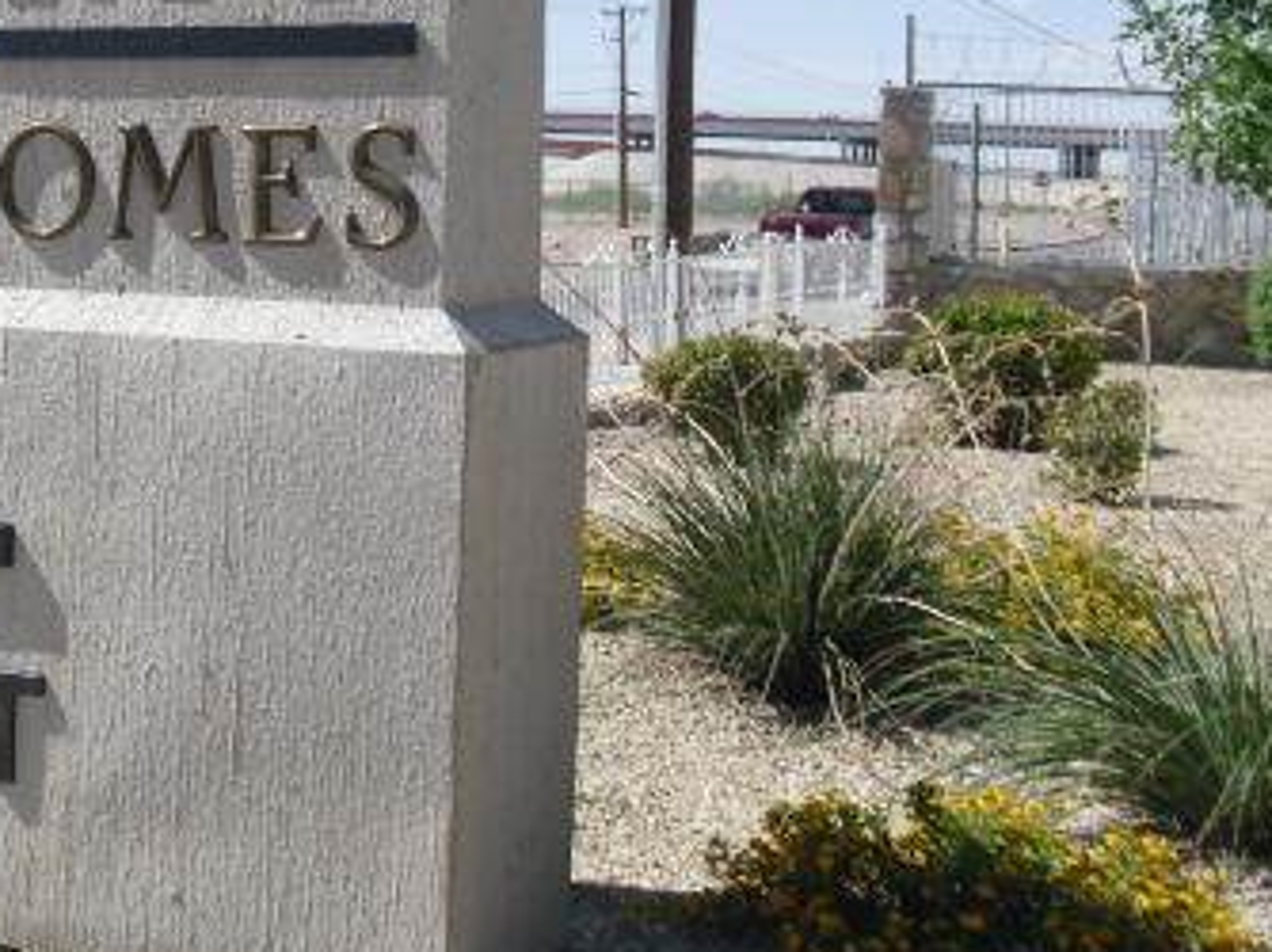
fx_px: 2534
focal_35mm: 69
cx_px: 133
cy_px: 141
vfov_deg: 20.9
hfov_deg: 27.2
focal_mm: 6.3
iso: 80
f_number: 7.8
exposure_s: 1/160
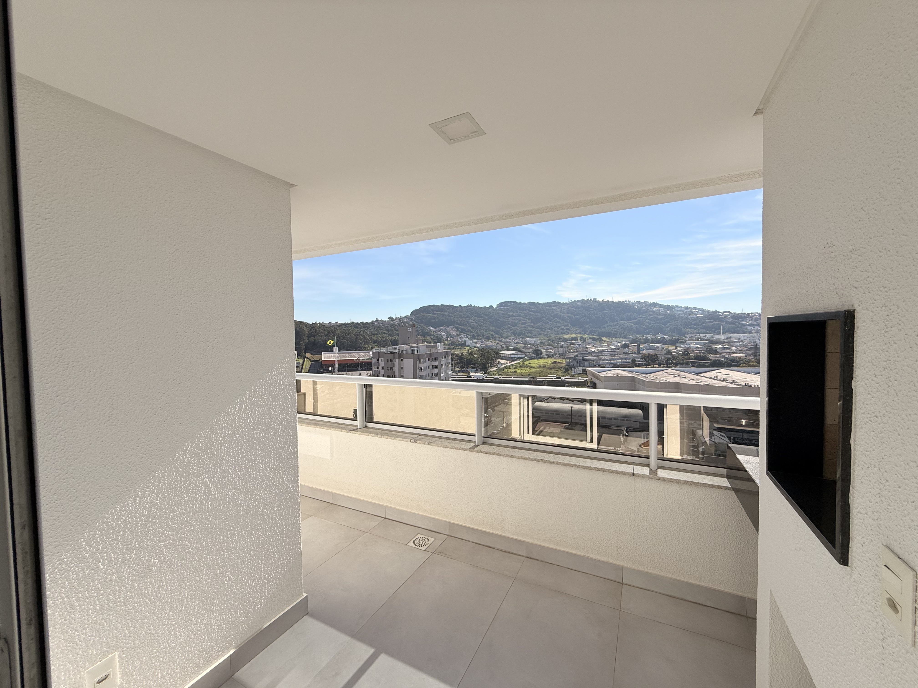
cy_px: 344
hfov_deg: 102.1
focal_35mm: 14
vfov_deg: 85.7
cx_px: 459
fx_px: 371
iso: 50
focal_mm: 2.22
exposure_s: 1/3289
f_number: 2.2
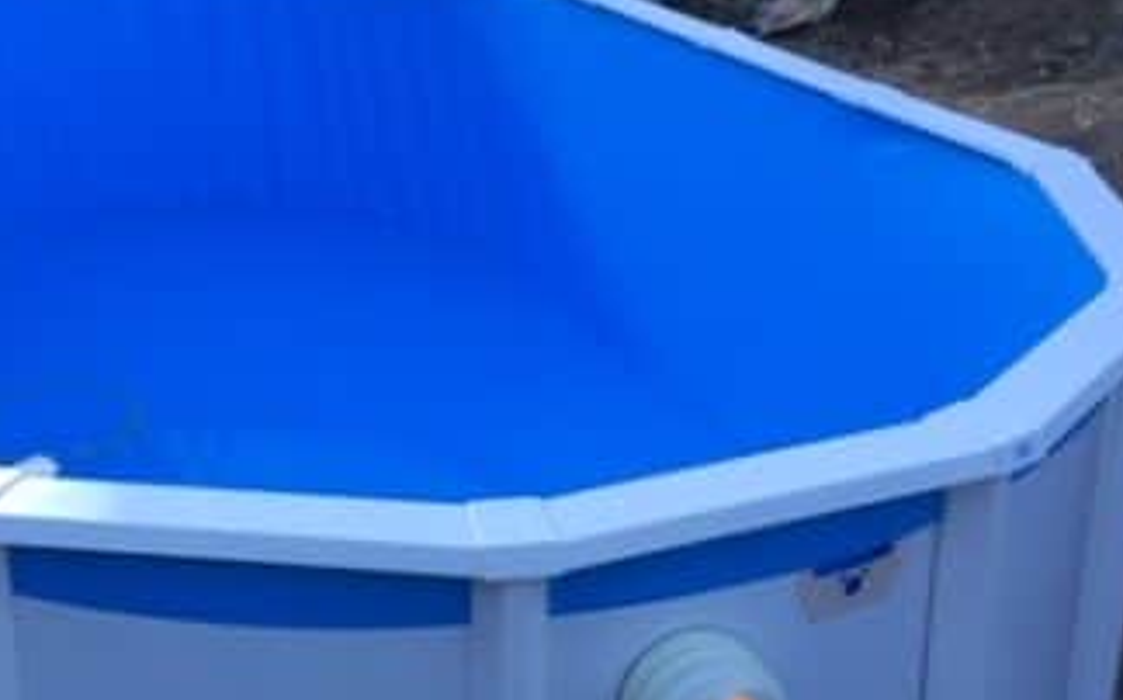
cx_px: 360
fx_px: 1743
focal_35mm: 57
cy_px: 295
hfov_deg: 35.3
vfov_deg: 22.7
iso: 25
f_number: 2.2
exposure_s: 1/118
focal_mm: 4.15
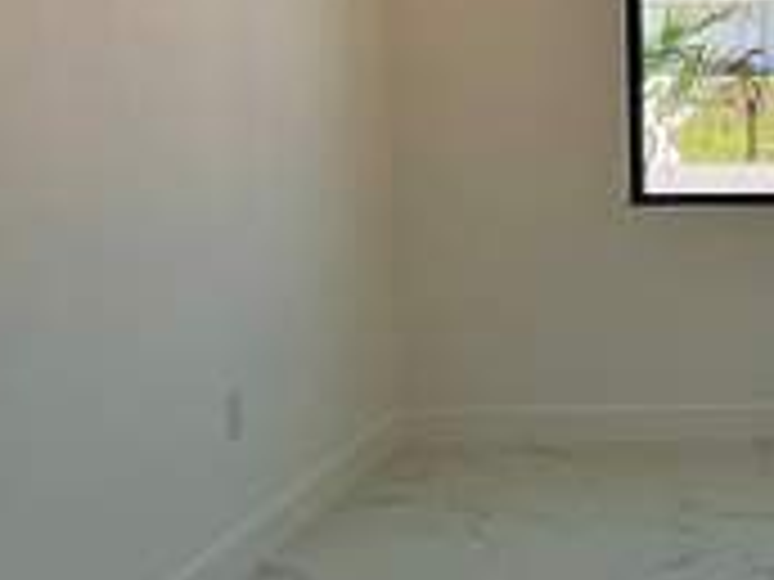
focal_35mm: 67
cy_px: 135
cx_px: 968
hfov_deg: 25.5
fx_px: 1498
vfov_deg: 21.7
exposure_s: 1/321
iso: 80
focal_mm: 6.76
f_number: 1.78
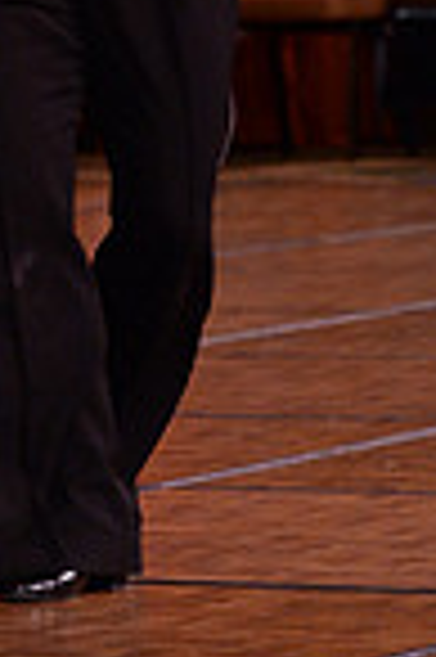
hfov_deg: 3.3
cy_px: -243
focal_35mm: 416
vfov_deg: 4.9
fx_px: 7575
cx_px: 34
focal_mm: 105
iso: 2000
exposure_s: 1/250
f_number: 5
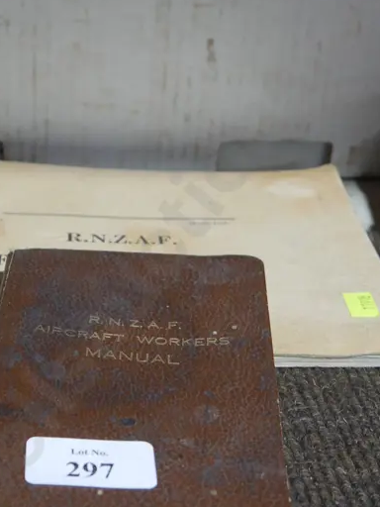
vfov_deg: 25.6
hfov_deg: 19.3
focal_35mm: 76
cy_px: 286
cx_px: 138
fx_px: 1112
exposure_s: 1/60
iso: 800
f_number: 4.5
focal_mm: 19
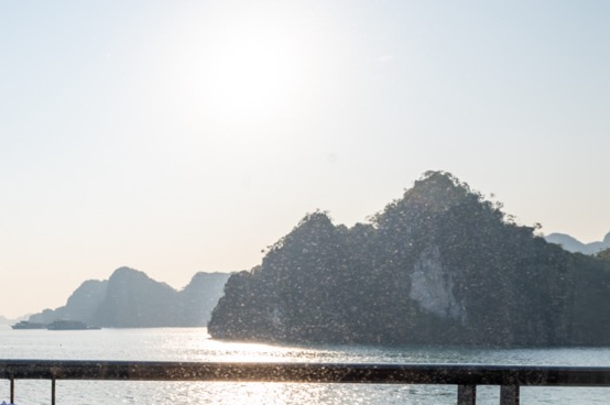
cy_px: 335
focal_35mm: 38
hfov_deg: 43.8
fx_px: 646
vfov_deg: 33.6
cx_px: 11
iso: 100
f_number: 10
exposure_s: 1/400
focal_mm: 16.5
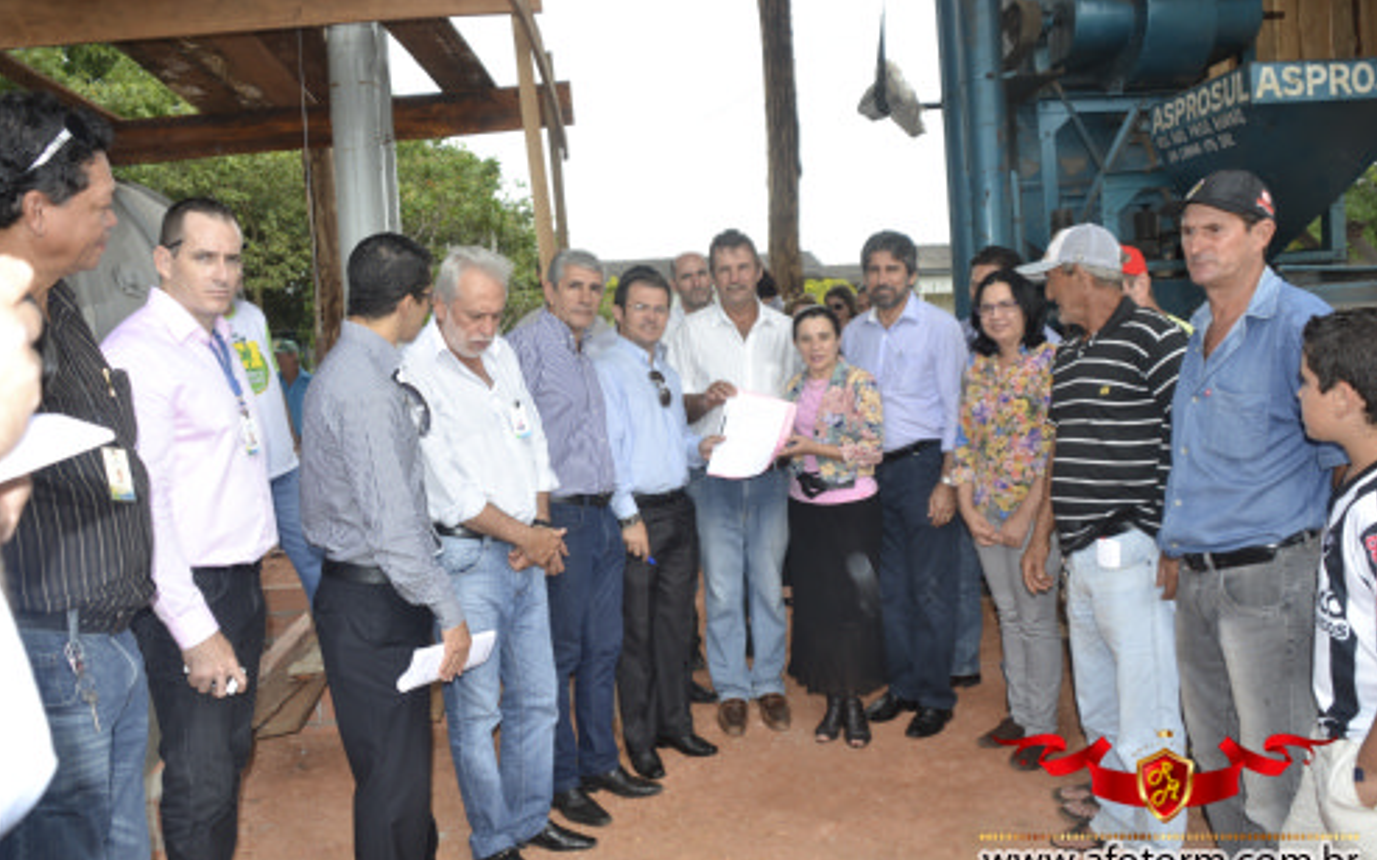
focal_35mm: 31
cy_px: 457
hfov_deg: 61.2
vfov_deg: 40.6
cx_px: 687
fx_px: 1163
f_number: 4
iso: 100
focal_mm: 20
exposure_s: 1/200
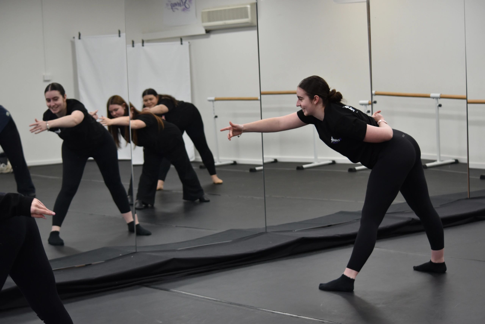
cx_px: 242
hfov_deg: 24.6
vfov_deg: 16.6
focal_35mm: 82
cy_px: 162
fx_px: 1111
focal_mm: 55
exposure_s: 1/60
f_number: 4.5
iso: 640
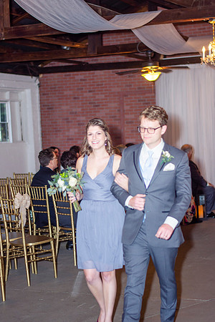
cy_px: 161
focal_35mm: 75
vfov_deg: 27.0
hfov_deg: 18.2
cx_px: 108
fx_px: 672
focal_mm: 50
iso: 200
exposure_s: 1/200
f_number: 1.8
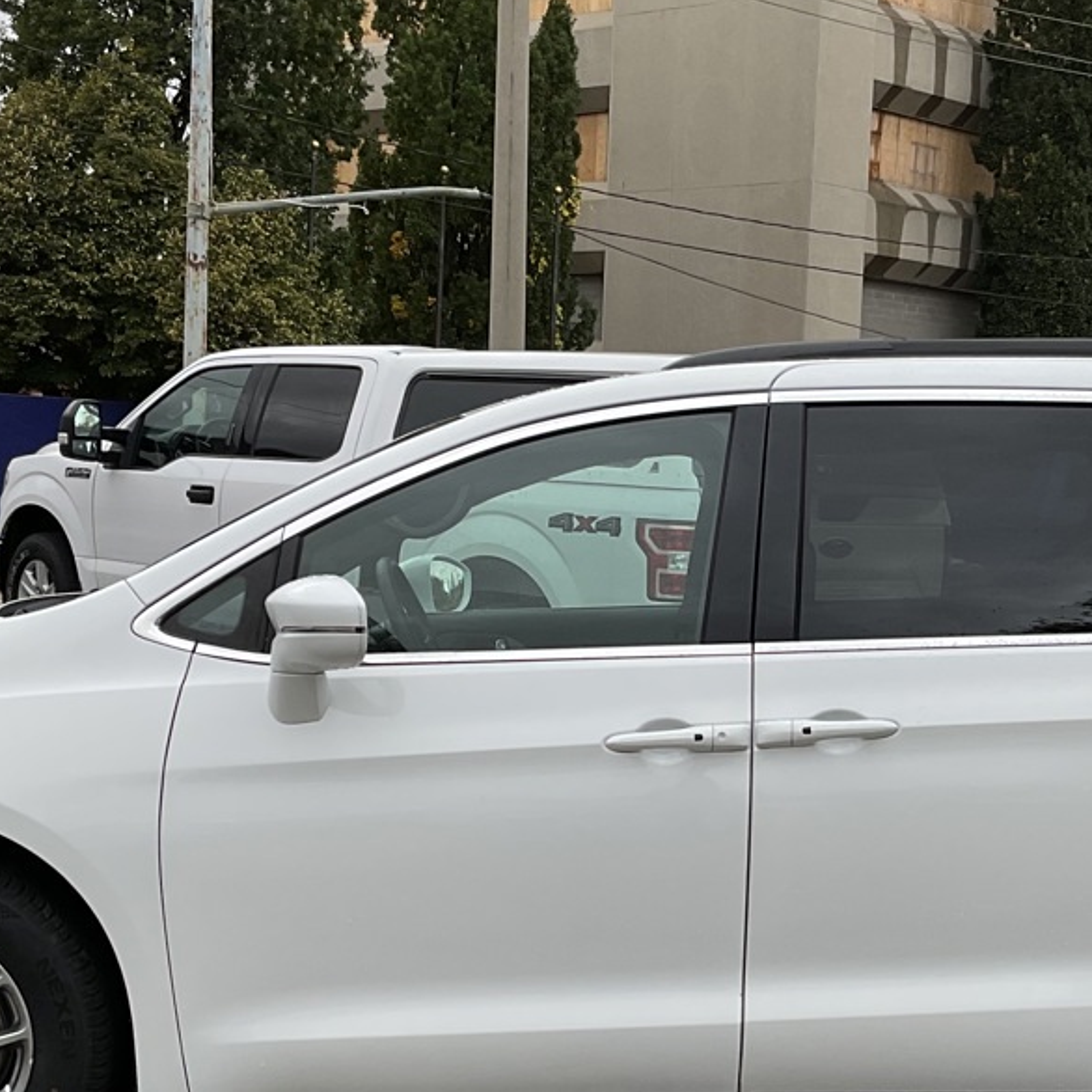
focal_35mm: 63
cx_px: 755
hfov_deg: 27.1
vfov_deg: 27.1
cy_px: 729
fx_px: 2248
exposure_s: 1/397
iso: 16
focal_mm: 3
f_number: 1.8
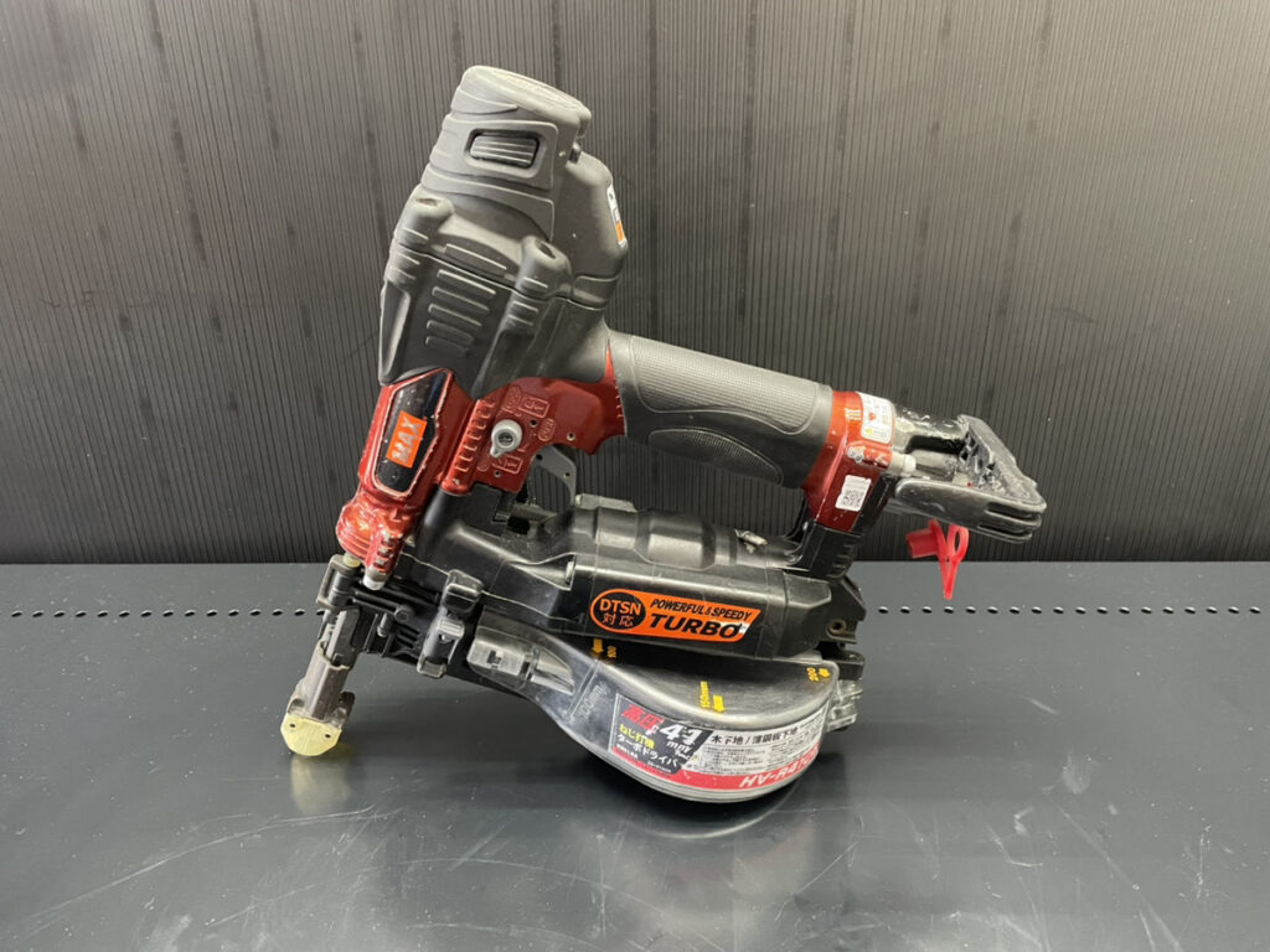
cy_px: 476
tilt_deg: -25.6
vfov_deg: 53.1
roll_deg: -0.2
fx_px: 954
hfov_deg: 67.3
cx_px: 635
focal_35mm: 26
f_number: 1.6
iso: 500
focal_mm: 4.2
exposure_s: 1/50
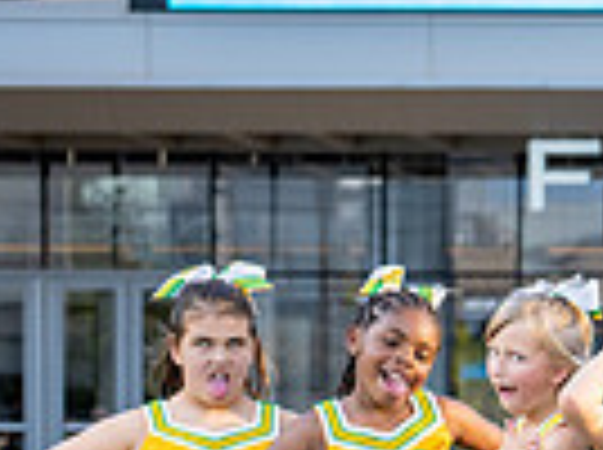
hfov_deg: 6.7
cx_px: 1402
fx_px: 4921
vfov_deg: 5.2
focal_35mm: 283
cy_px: 606
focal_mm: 50
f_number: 2.8
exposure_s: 1/800
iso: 320
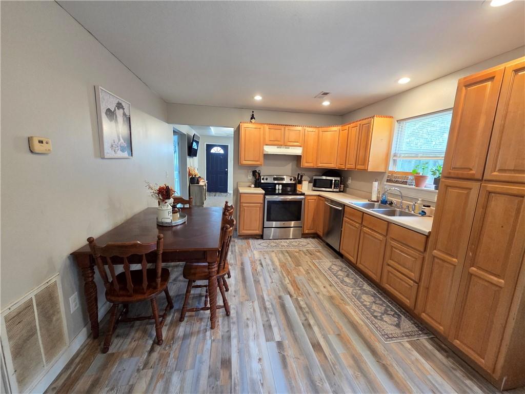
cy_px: 197
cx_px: 262
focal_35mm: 13
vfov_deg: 89.9
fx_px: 197
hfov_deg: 106.2
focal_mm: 2.2
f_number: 2.2
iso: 1000
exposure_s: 1/60
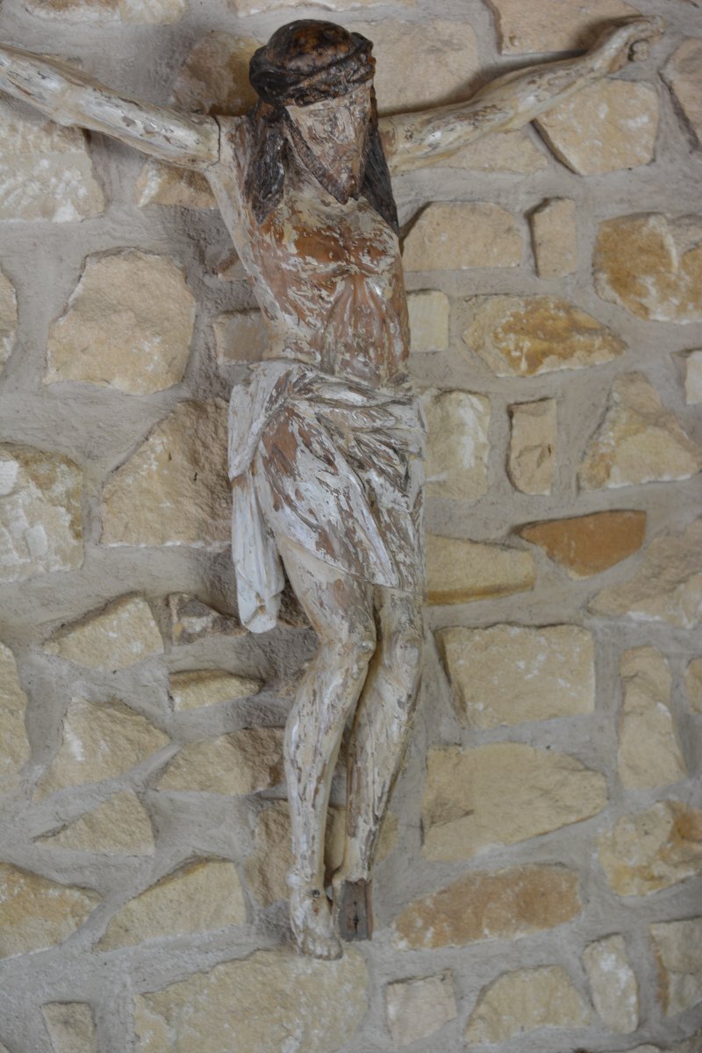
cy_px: 526
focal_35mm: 75
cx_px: 351
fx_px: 2194
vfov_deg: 27.0
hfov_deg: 18.2
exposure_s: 1/20
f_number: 2.2
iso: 100
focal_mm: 50
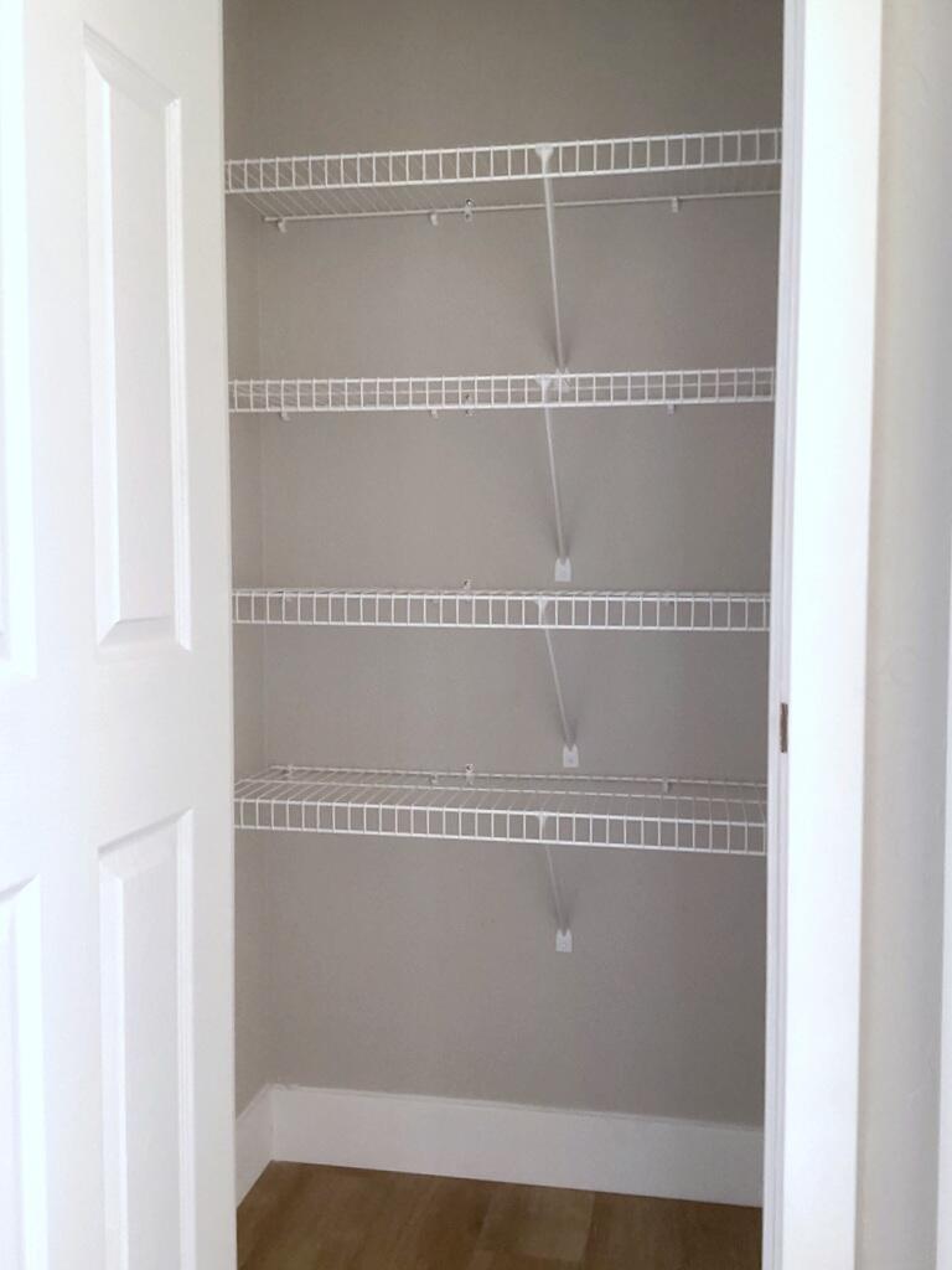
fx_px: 1137
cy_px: 635
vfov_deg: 58.4
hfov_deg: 45.4
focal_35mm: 31
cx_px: 476
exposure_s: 1/60
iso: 320
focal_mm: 3.3
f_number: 2.4
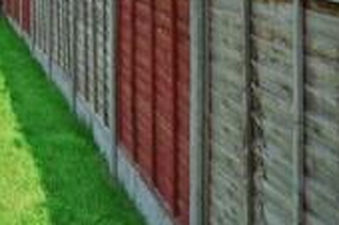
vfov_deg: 21.4
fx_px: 546
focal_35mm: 58
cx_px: -305
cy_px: -57
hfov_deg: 20.5
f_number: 9
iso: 200
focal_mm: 10
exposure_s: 1/320
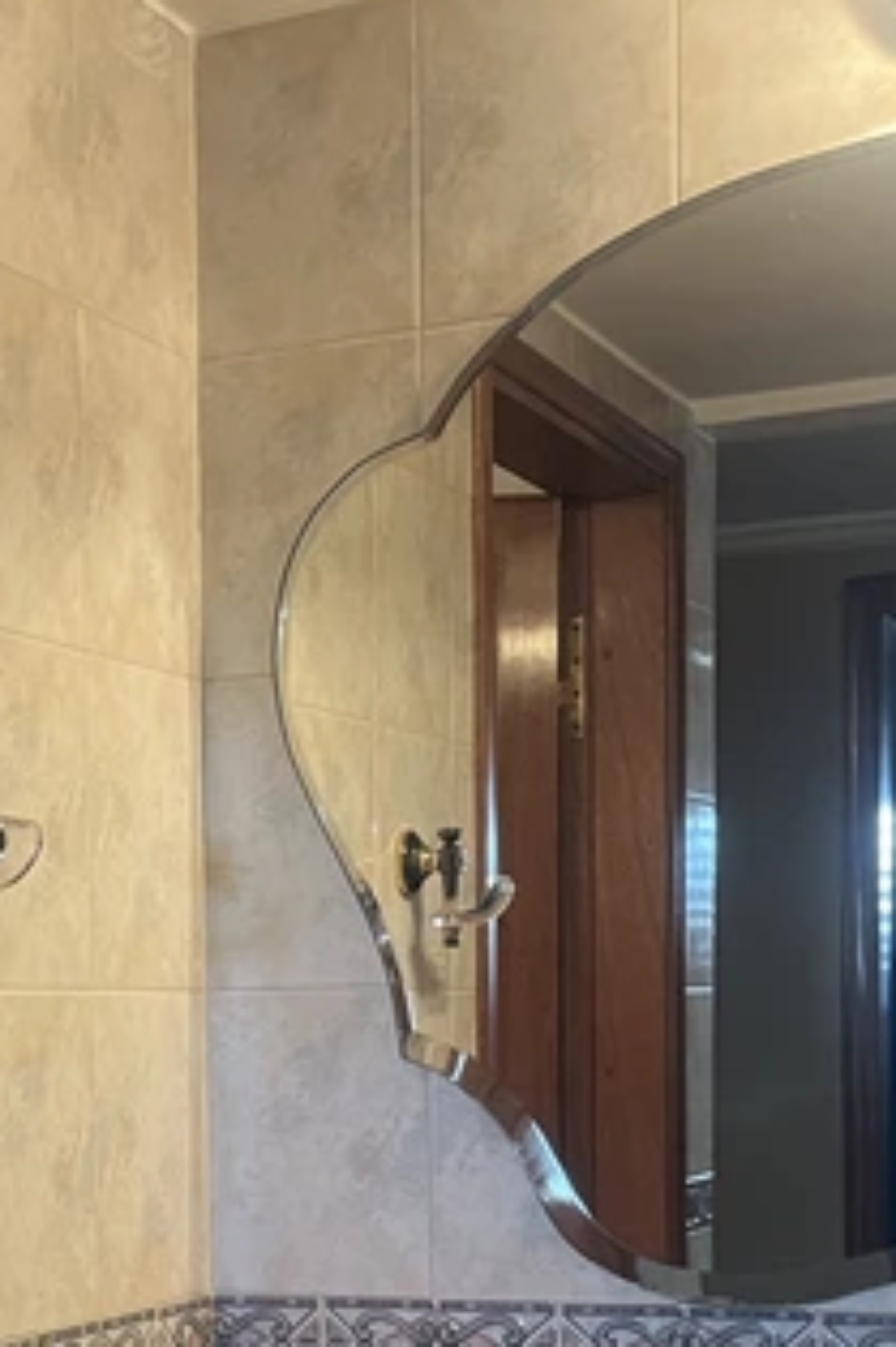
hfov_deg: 19.4
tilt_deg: -4.2
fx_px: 2579
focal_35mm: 69
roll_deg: +1.2
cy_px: 1240
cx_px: 120
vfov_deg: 28.0
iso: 250
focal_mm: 5.1
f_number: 1.6
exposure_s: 1/50
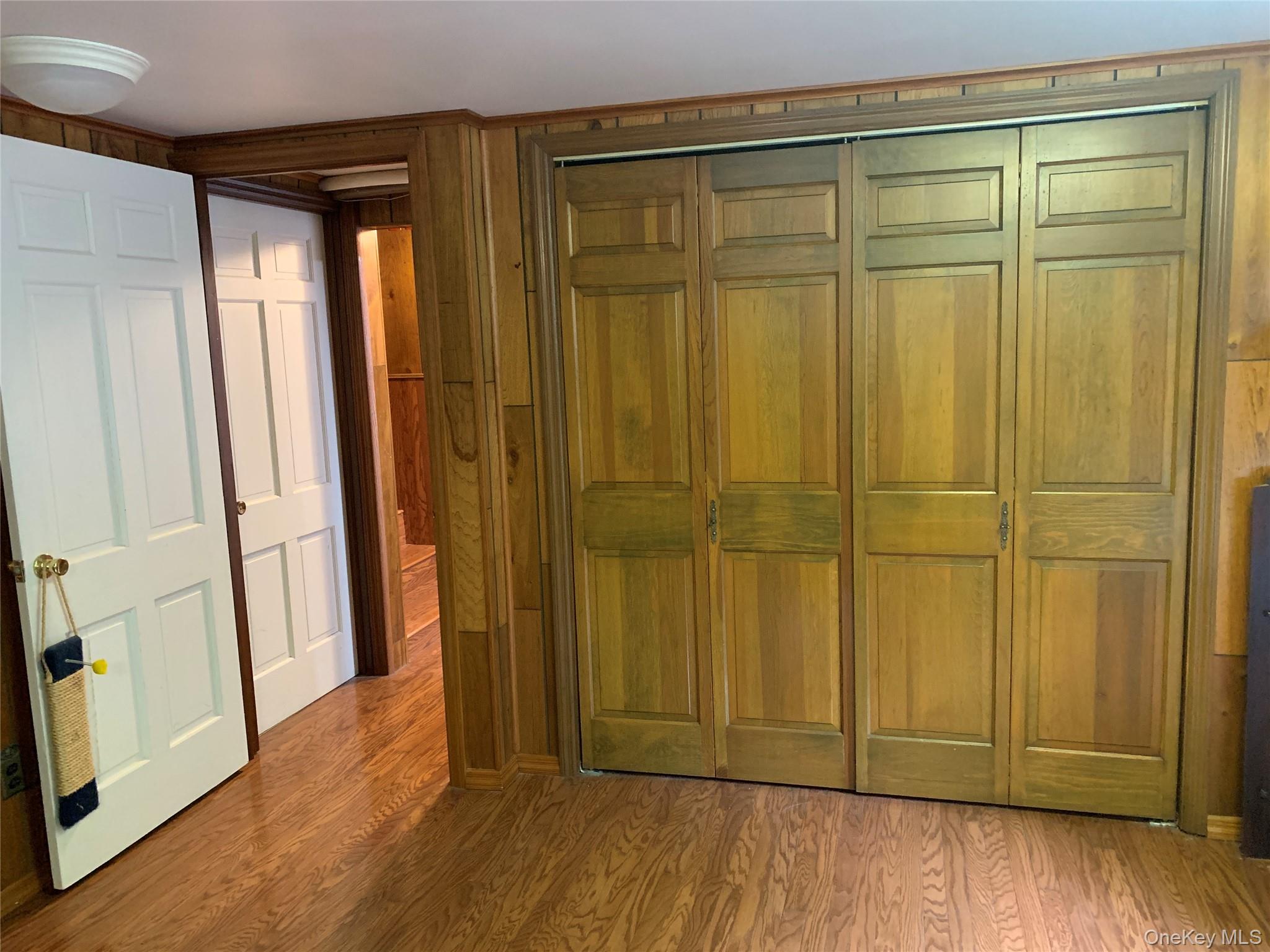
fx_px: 954
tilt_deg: -8.5
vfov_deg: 53.1
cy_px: 476
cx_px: 635
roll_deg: +1.7
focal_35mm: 26
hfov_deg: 67.3
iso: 500
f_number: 1.8
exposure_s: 1/30
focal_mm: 4.25
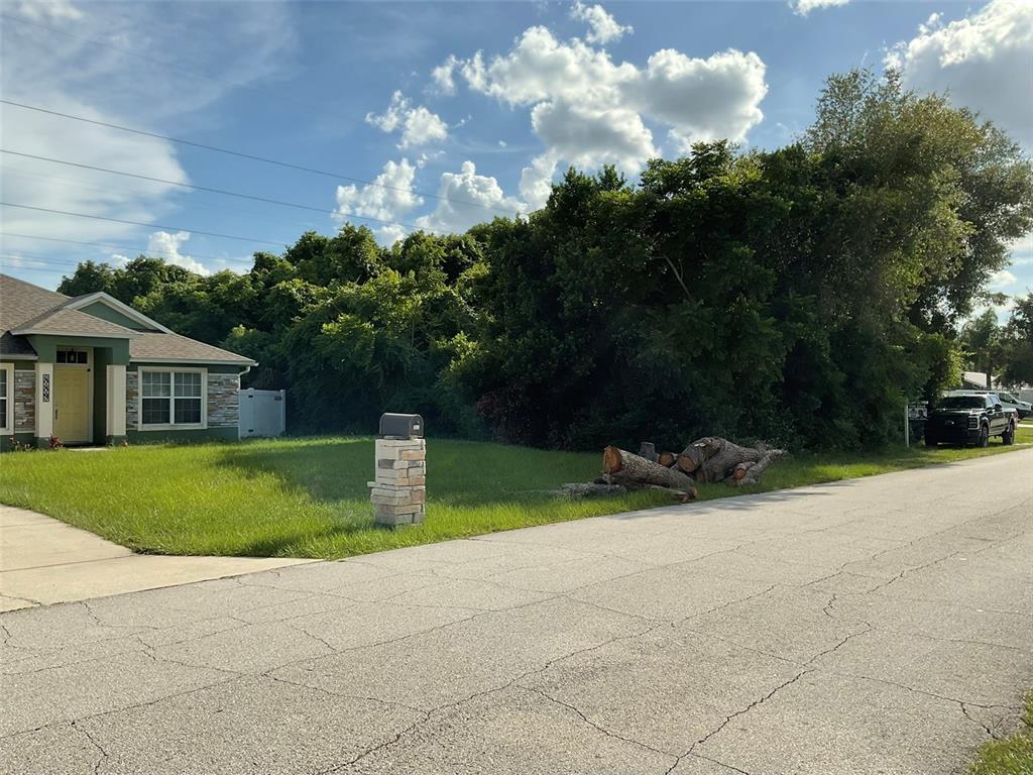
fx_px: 865
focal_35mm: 29
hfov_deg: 61.7
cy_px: 388
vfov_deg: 48.2
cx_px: 516
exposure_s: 1/2667
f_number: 1.8
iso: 16
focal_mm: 3
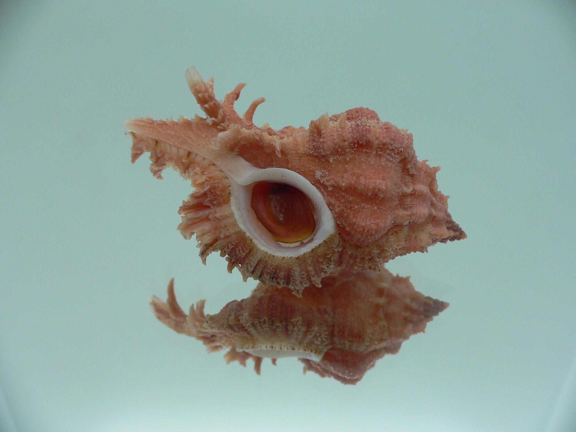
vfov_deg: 40.7
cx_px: 288
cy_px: 216
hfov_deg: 52.6
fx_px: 582
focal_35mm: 35
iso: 80
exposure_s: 1/60
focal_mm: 4.6
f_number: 2.8
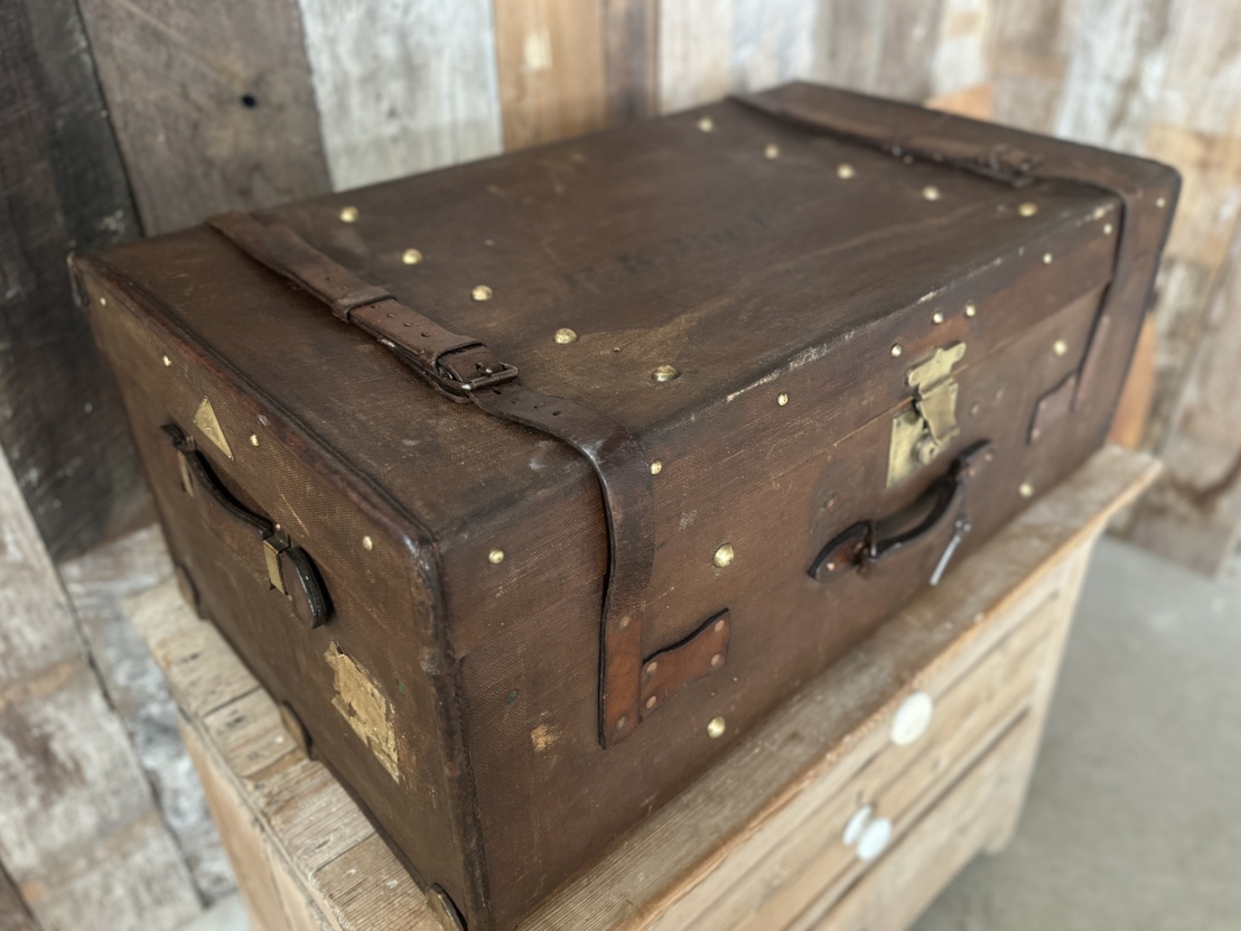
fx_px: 932
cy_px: 430
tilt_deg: -33.5
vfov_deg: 53.0
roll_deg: -0.1
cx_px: 652
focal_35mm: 26
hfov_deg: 67.3
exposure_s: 1/60
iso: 400
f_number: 1.78
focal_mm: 6.86
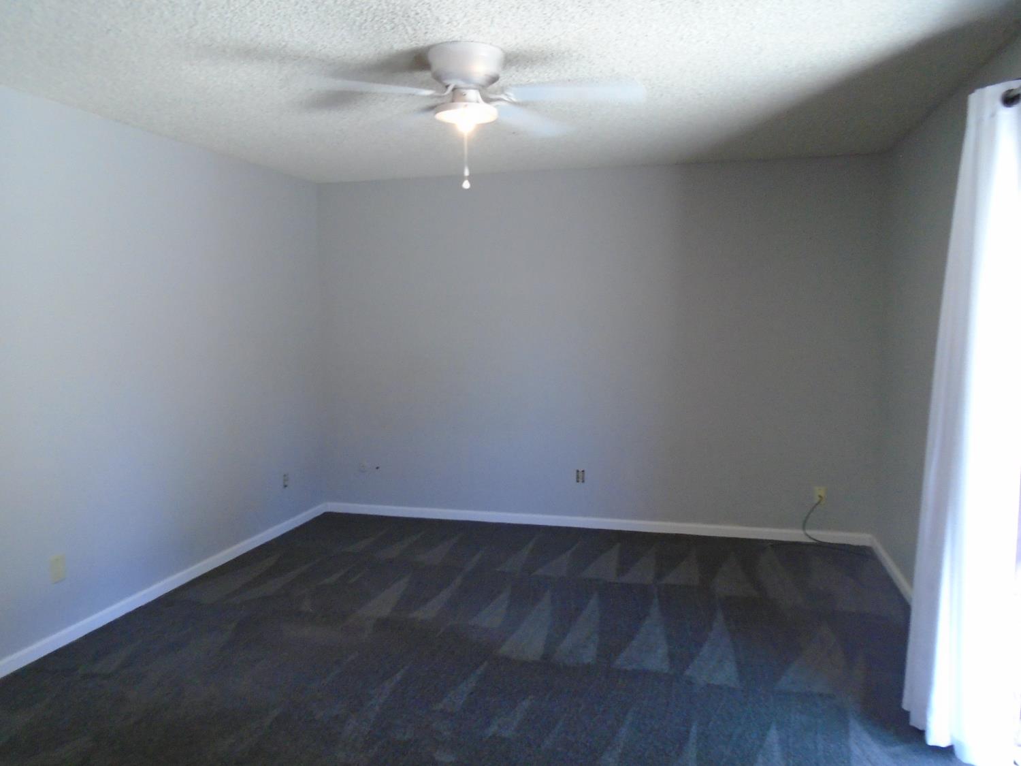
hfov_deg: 67.3
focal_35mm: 26
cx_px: 510
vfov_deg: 53.1
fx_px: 767
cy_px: 383
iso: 400
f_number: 3.2
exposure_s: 1/60
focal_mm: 4.6
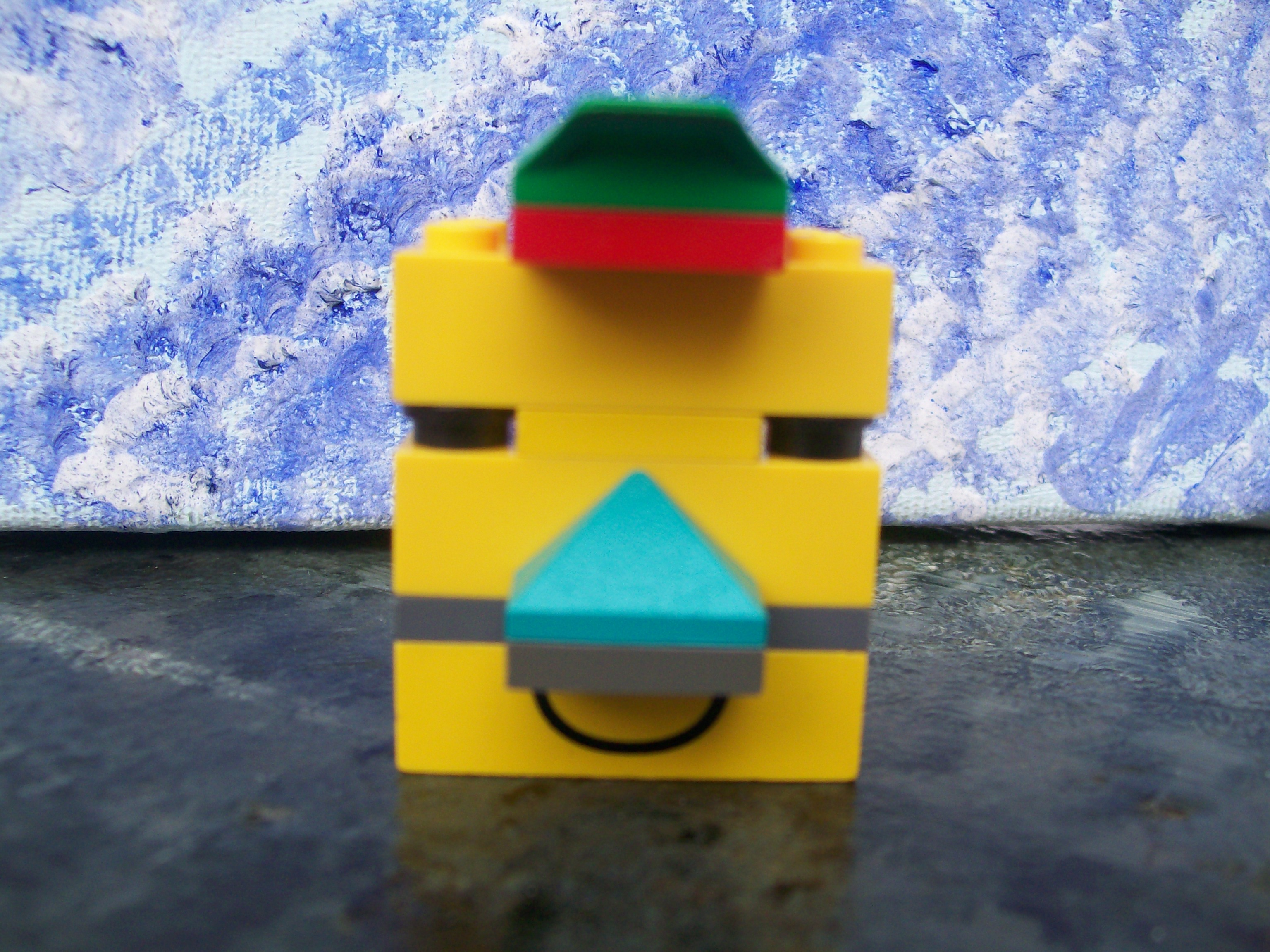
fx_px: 1321
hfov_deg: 51.4
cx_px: 635
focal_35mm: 36
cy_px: 476
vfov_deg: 39.7
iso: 80
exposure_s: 1/286
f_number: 2.7
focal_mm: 6
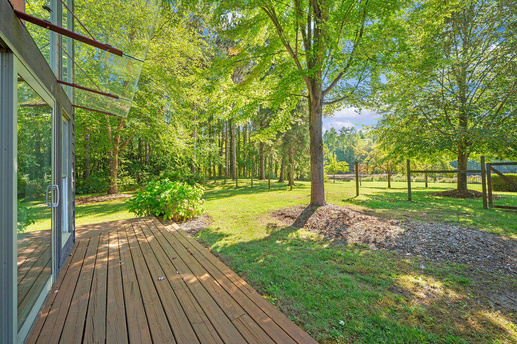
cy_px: 172
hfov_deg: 104.3
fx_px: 201
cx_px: 258
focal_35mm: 14
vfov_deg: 81.1
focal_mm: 14
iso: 250
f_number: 10
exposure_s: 1/25
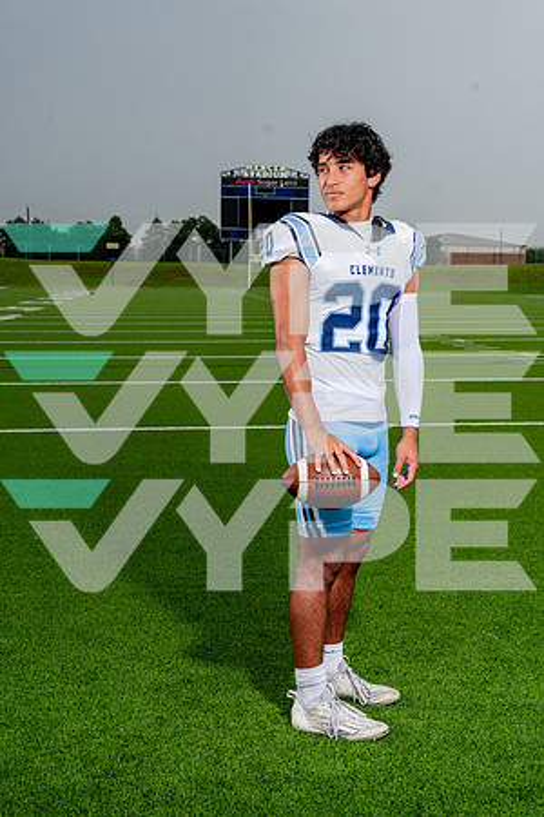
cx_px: 272
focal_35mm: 55
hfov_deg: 24.6
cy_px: 408
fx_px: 1247
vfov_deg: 36.2
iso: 160
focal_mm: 55
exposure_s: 1/250
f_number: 8
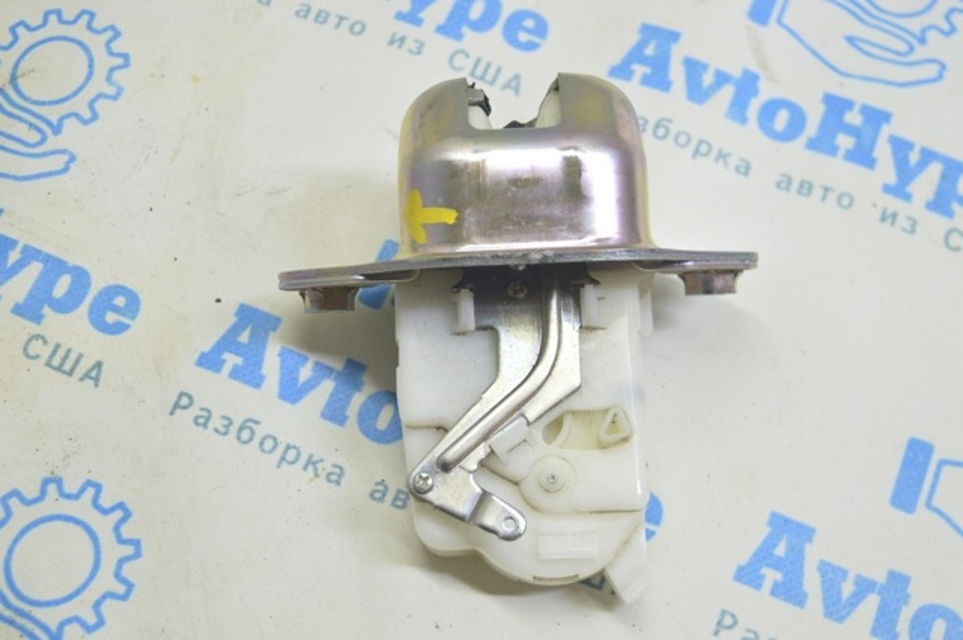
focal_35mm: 54
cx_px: 482
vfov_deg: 25.0
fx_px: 1443
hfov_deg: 36.9
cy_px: 320
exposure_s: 1/20
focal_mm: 36
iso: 400
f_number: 5.6
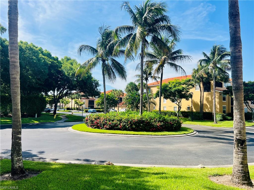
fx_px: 191
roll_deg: -1.7
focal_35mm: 26
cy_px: 95
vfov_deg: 53.1
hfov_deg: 67.3
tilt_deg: +4.9
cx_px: 127
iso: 50
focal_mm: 5.7
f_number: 1.5
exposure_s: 1/3165
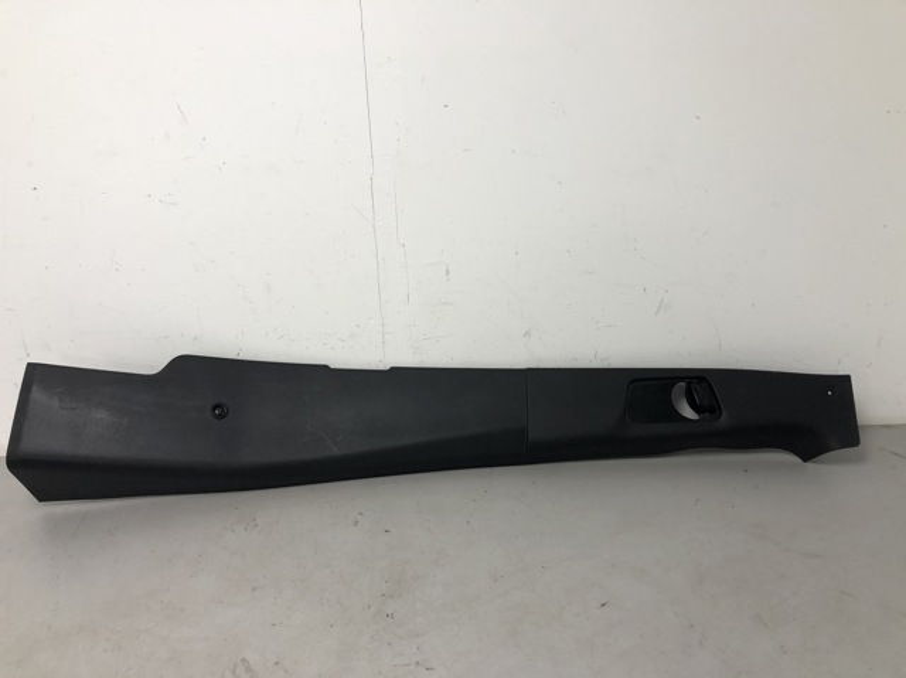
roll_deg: +3.9
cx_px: 453
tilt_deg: -25.4
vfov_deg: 49.7
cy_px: 339
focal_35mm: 28
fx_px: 732
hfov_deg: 63.5
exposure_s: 1/33
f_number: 1.8
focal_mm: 4
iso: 25
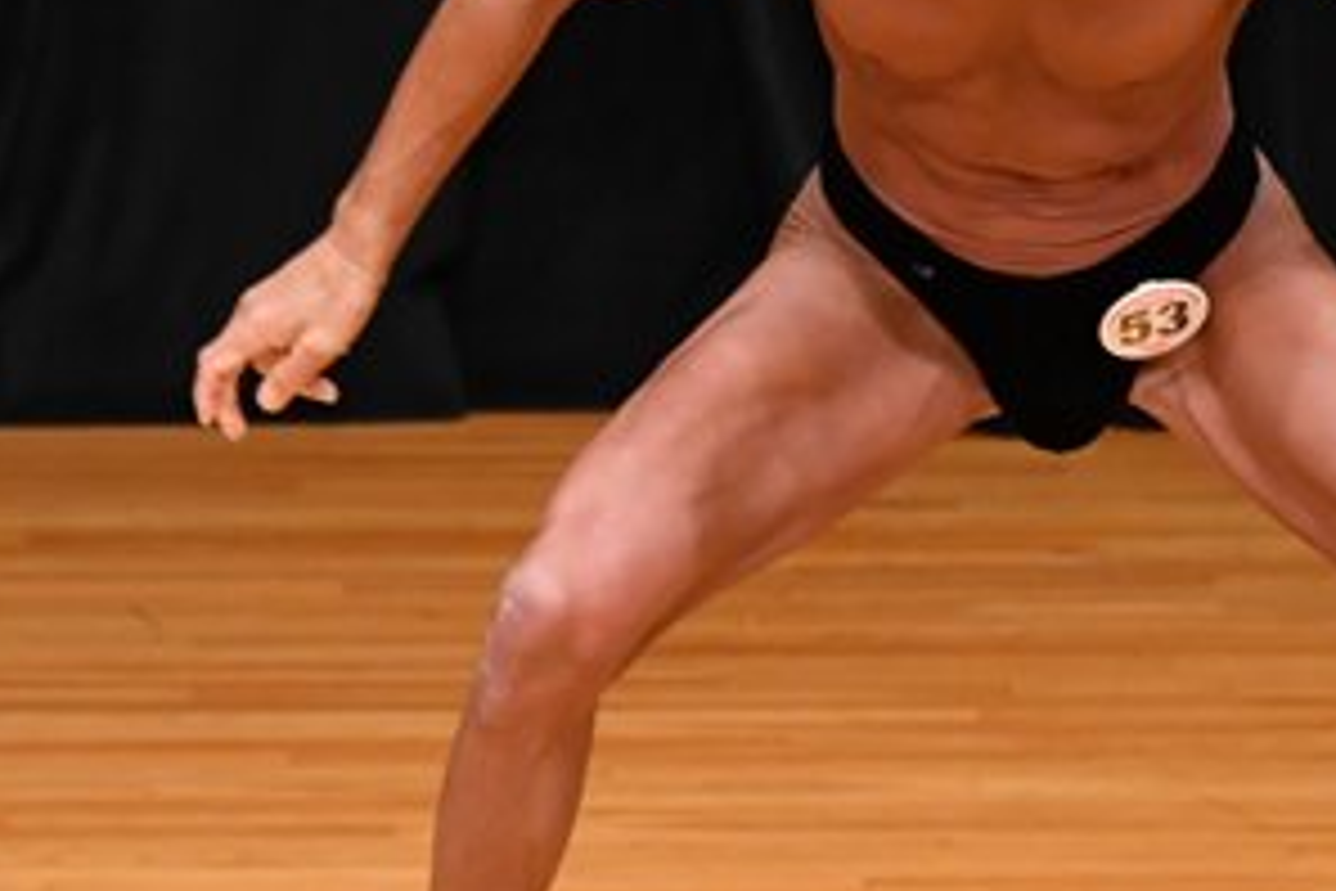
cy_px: 378
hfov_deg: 2.1
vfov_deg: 1.4
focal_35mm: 977
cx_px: 1041
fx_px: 36255
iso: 3200
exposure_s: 1/400
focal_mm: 250
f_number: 5.6
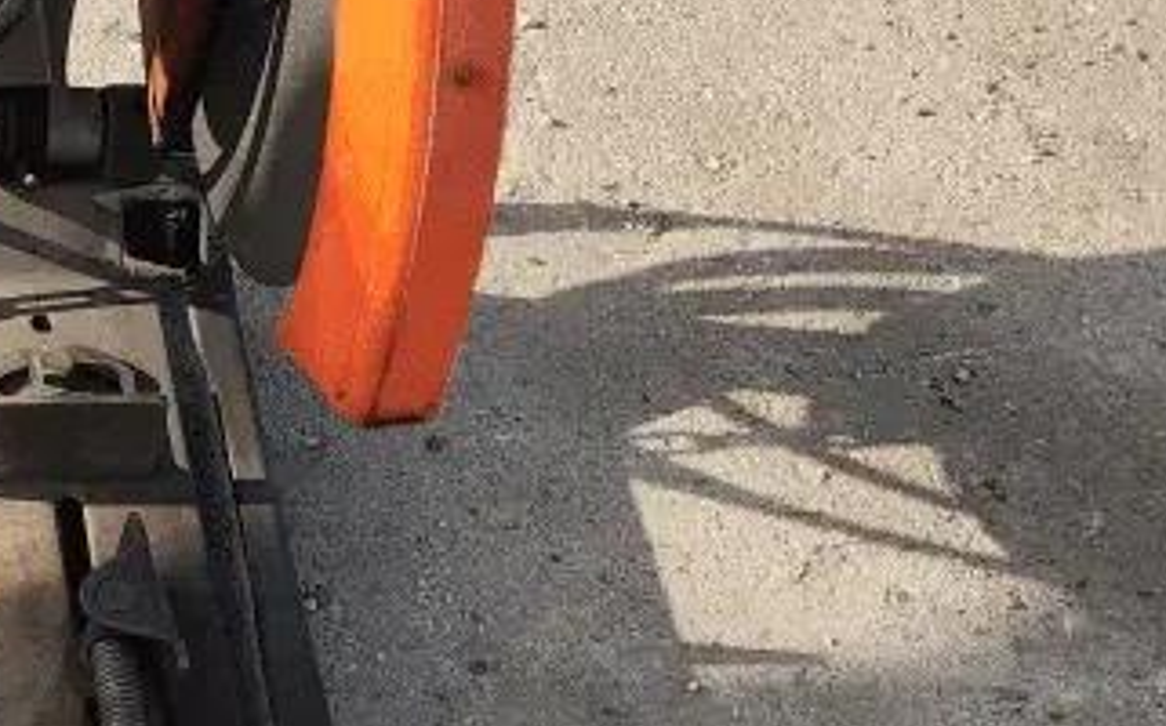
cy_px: 378
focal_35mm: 73
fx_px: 2318
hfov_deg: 25.0
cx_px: -287
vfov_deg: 17.8
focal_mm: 6.4
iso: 12
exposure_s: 1/682
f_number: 1.8
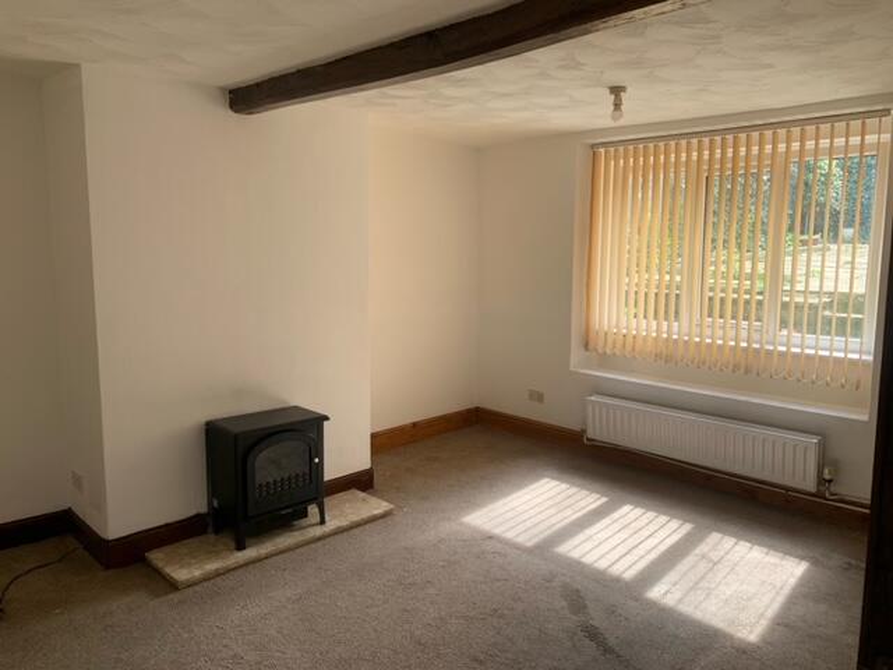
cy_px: 335
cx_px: 446
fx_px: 671
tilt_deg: -7.5
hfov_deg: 67.3
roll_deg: +0.4
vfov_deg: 53.1
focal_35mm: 26
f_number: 1.8
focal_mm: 4.25
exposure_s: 1/122
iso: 40
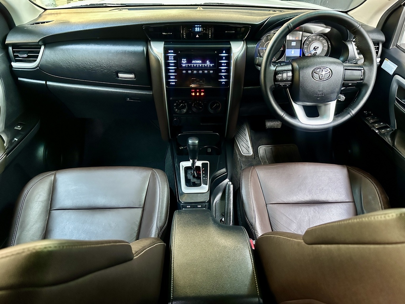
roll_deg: -3.2
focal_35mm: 24
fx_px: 281
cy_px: 152
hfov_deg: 71.6
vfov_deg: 56.8
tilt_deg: -39.0
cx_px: 202
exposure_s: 1/37
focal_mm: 6.86
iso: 1000
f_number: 1.78
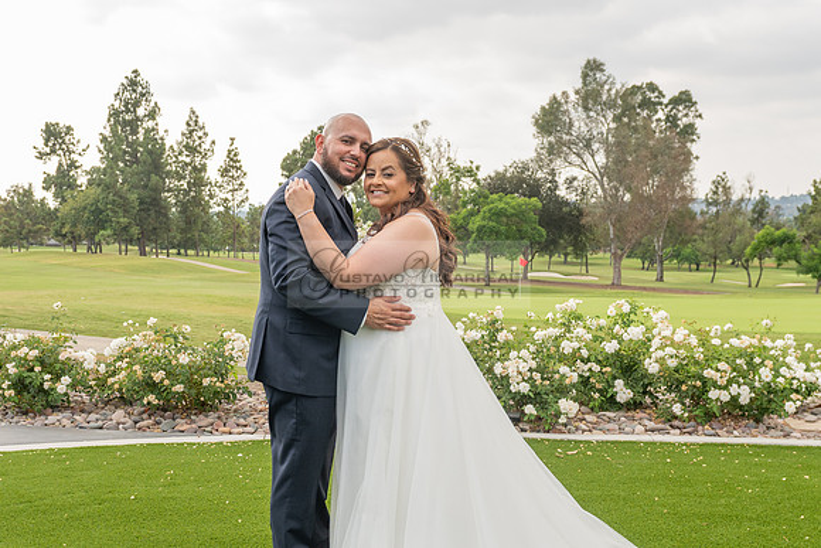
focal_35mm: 43
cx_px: 395
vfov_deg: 31.0
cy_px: 383
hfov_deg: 45.6
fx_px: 976
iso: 200
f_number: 5.6
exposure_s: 1/400
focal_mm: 24
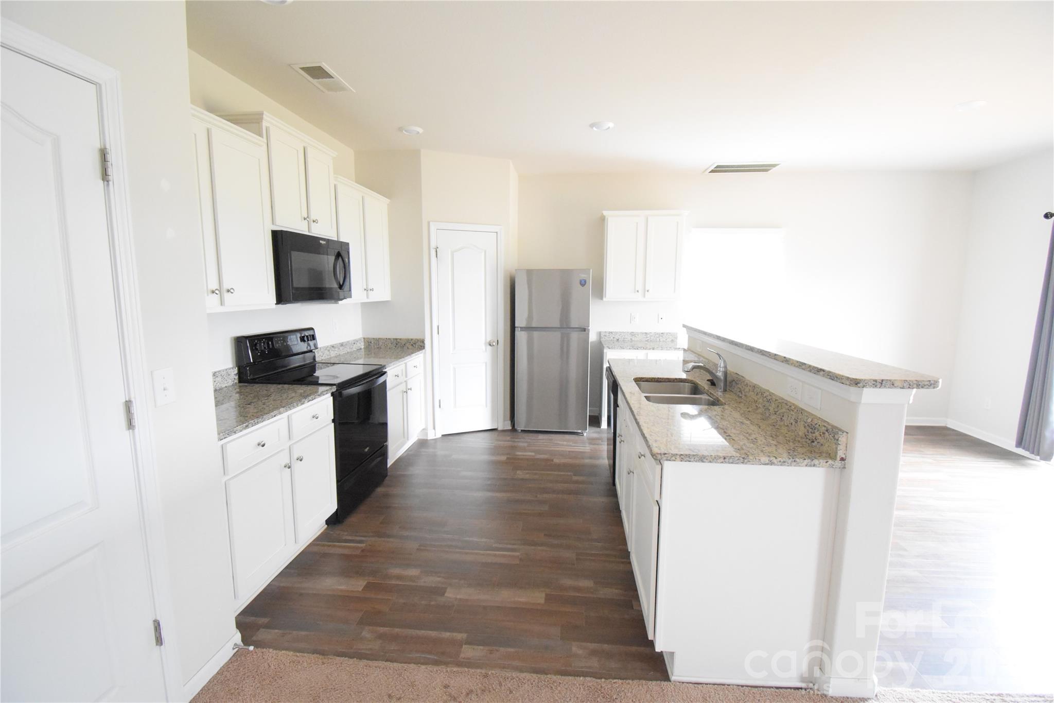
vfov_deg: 77.3
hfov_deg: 100.4
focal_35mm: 15
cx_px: 527
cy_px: 352
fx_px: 439
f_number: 4.5
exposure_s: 1/125
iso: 4500
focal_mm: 10
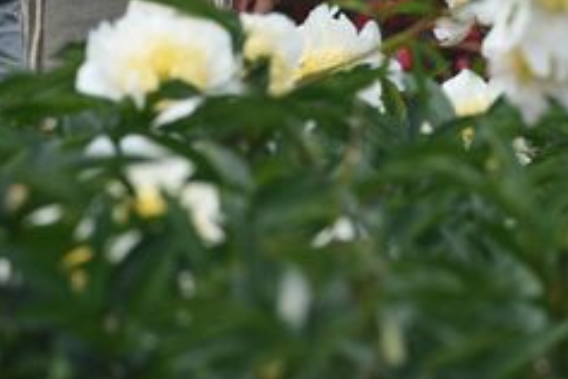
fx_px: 9324
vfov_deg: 2.3
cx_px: 125
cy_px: -178
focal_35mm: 591
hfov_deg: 3.5
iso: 250
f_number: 5
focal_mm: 200
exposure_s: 1/800
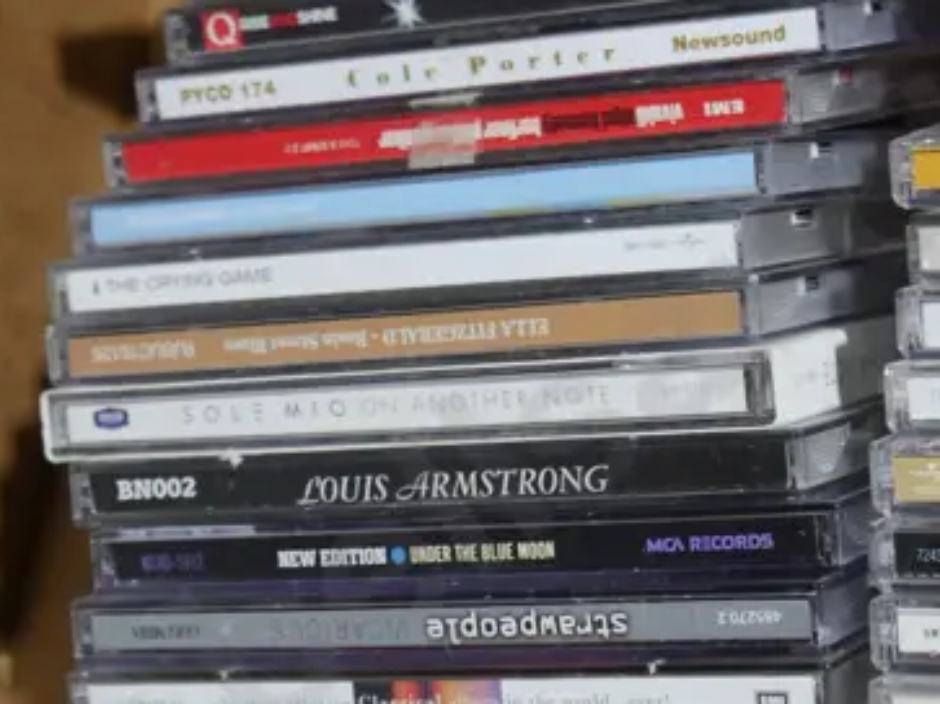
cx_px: 795
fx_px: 2606
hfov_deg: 20.1
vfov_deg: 15.4
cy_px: 268
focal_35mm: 96
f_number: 4
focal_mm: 17
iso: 800
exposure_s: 1/60
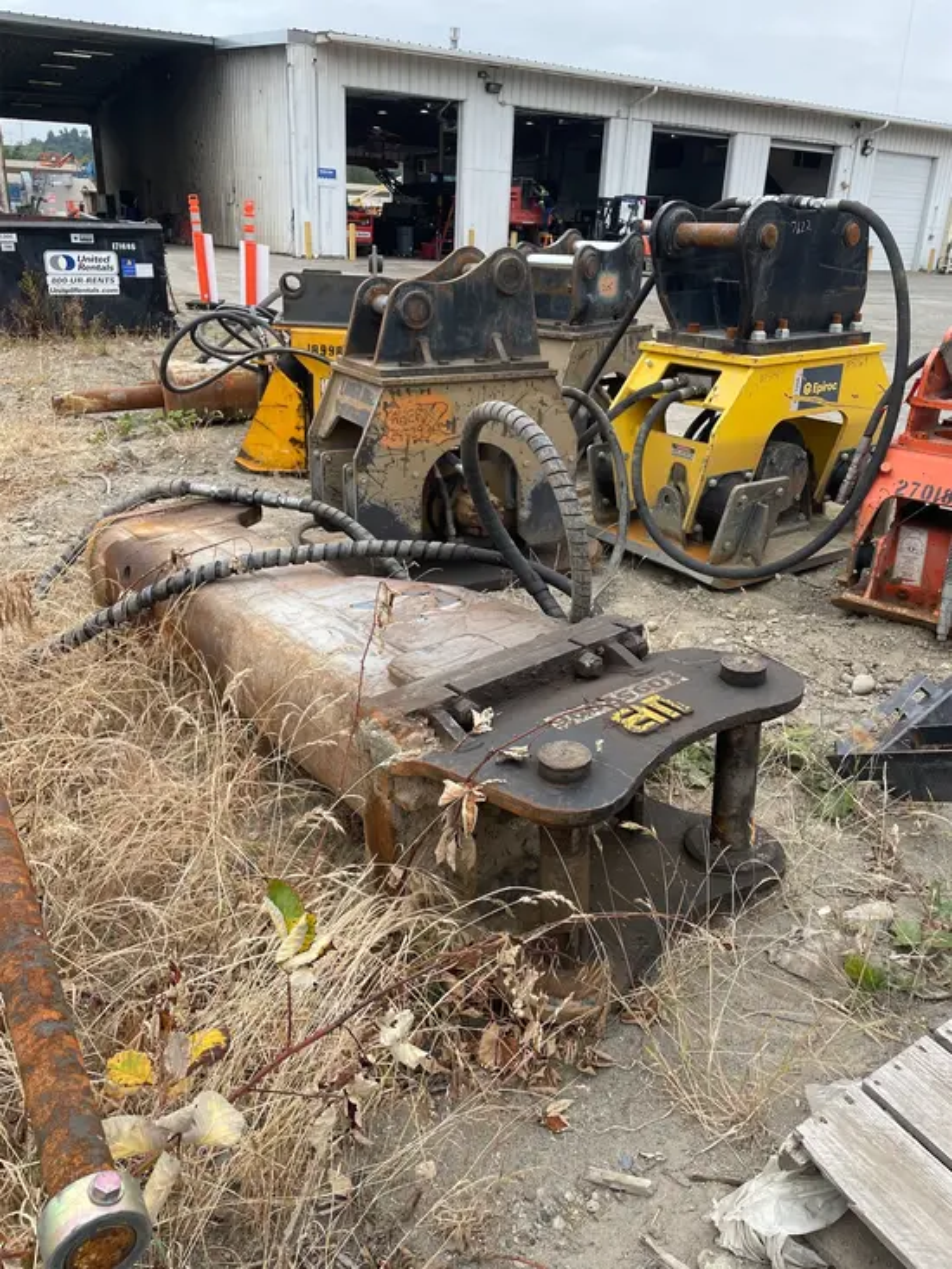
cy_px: 634
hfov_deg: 53.1
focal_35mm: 26
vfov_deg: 67.3
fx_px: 953
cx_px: 476
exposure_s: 1/1135
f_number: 1.6
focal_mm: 4.2
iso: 50
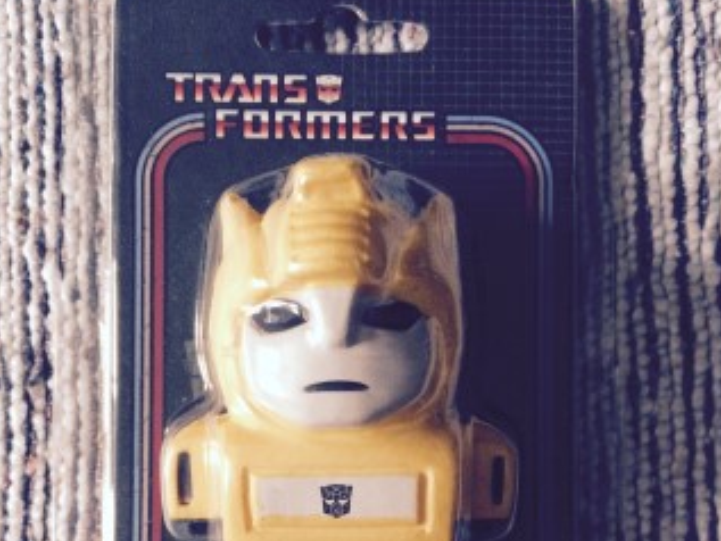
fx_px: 813
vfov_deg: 35.8
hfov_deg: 47.8
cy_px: 424
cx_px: 362
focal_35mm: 39
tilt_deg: -89.3
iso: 250
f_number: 2.2
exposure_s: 1/30
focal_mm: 4.15
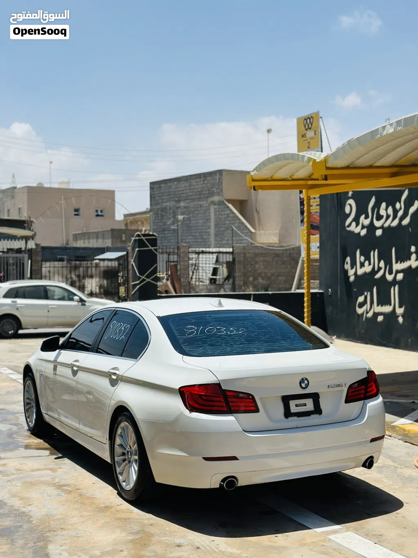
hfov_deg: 30.3
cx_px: 209
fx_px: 773
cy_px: 279
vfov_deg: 39.7
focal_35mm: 48
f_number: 1.78
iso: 80
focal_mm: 6.86
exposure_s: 1/6211
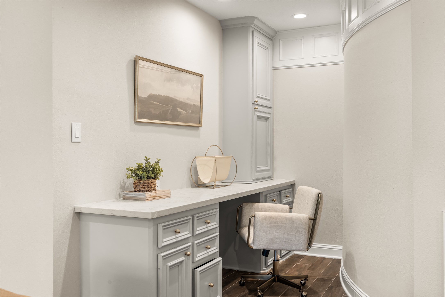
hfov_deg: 54.4
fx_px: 433
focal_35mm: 35
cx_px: 222
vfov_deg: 37.9
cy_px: 148
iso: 200
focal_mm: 35
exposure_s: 1.6
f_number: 9
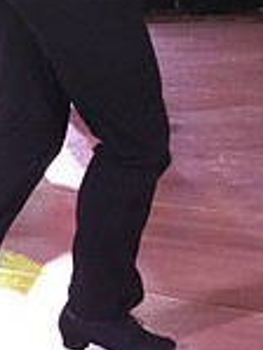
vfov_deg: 9.5
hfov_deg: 7.2
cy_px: -85
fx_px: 2084
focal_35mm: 206
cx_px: 332
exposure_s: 1/400
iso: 8000
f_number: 7.1
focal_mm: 37
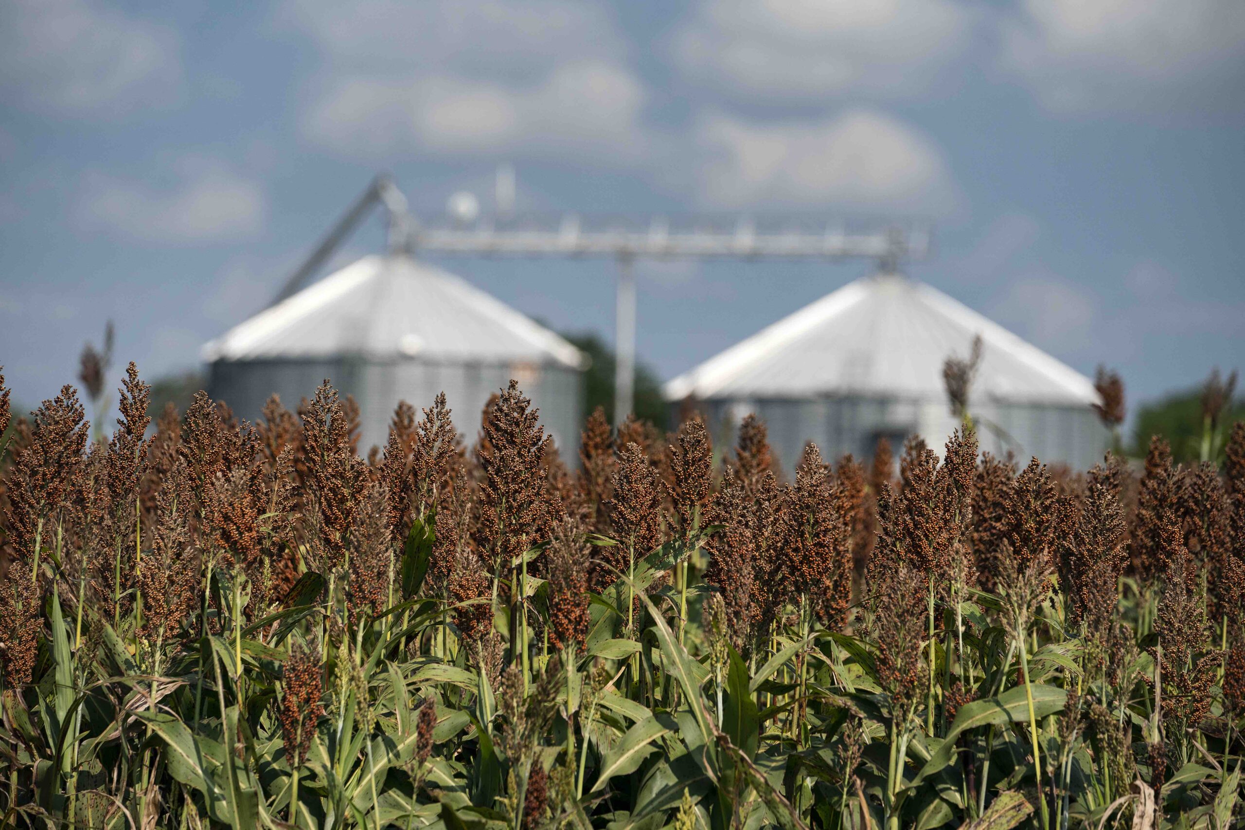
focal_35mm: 200
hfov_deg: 10.3
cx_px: 622
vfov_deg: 6.9
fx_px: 6917
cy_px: 415
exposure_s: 1/4000
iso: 200
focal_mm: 200
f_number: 4.5
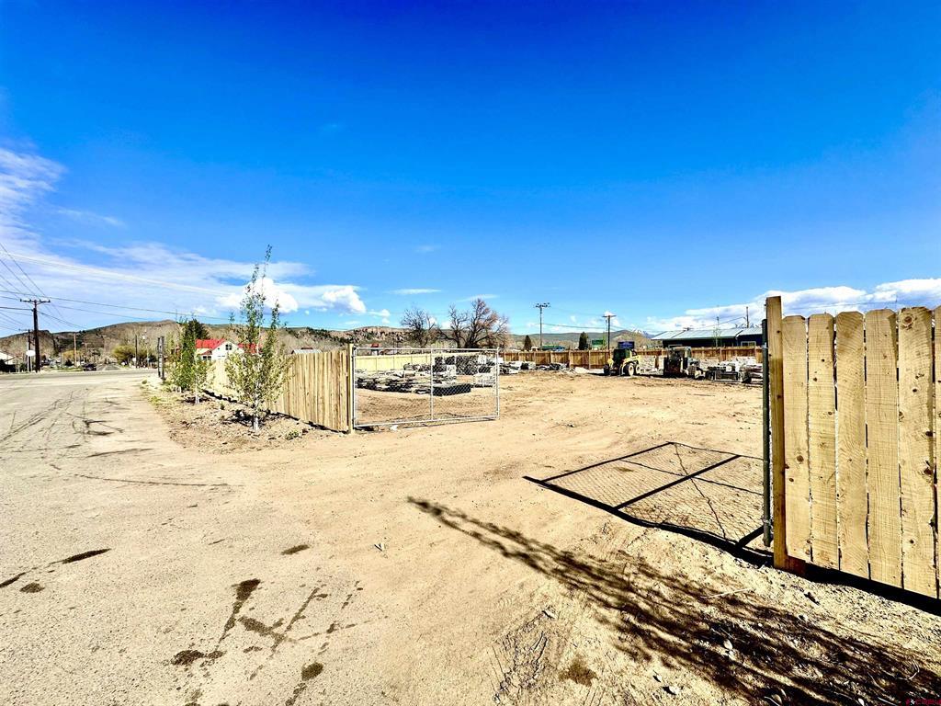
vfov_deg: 85.7
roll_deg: +0.2
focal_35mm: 14
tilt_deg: +0.8
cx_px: 470
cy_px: 353
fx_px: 381
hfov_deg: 102.1
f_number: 2.2
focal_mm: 2.22
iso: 50
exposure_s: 1/2747
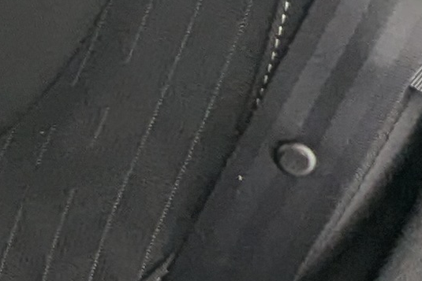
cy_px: -41
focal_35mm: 127
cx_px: -405
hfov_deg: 13.8
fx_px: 1489
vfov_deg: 10.6
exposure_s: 1/35.7
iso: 51
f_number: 2.2
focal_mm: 2.35
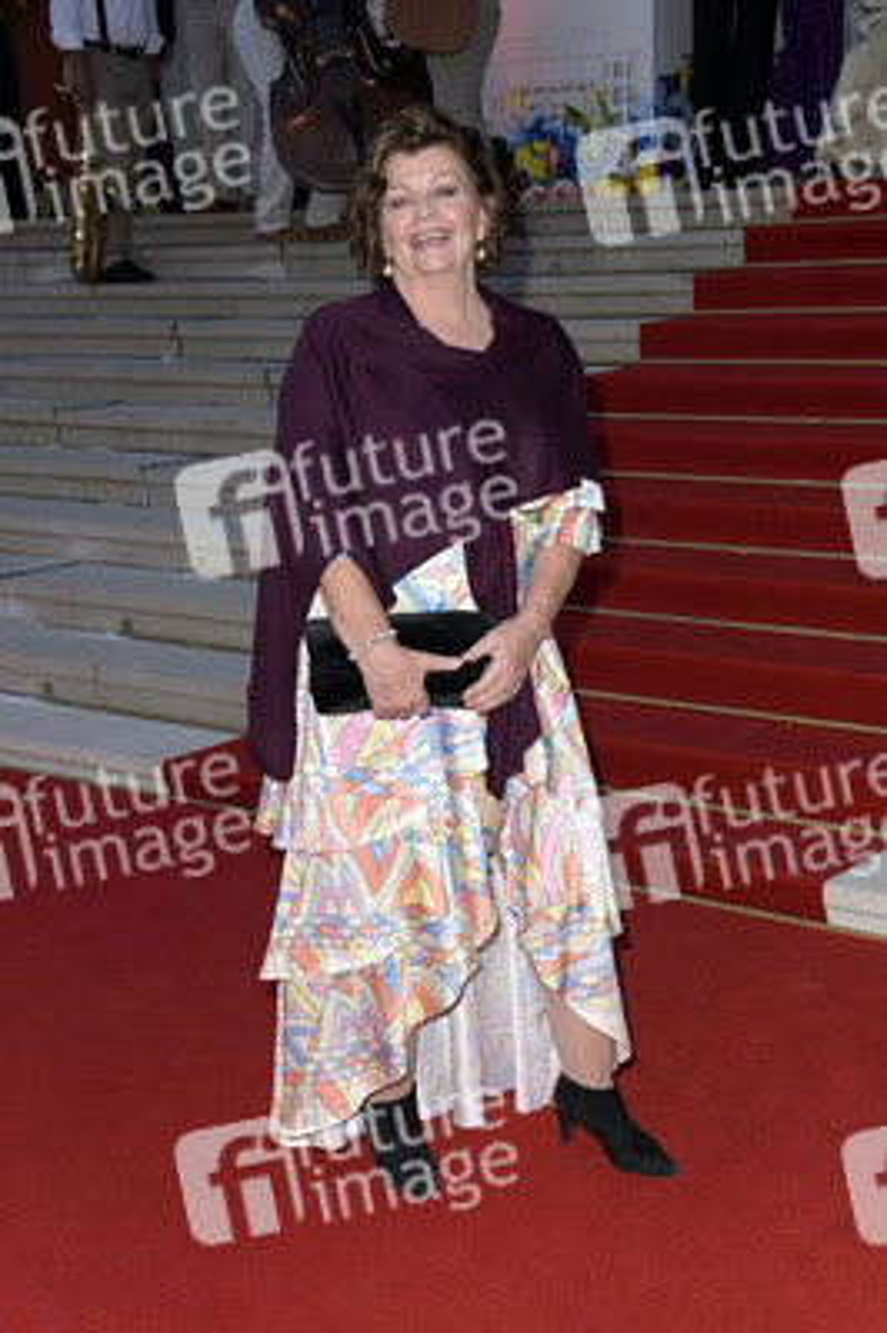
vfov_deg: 41.1
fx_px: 1777
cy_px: 666
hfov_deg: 28.0
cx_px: 444
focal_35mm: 48
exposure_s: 1/200
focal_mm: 48
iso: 1250
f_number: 5.6
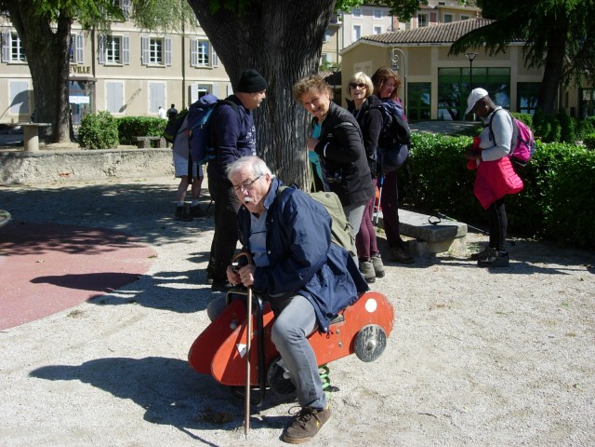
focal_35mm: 38
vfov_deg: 37.7
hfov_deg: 49.0
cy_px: 224
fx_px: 653
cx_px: 298
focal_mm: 7.8
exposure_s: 1/497
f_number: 4.8
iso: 64
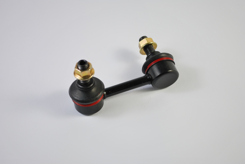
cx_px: 122
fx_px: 562
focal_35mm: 82
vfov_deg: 16.6
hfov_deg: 24.6
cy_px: 82
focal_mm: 55
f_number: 5.6
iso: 100
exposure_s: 1/40
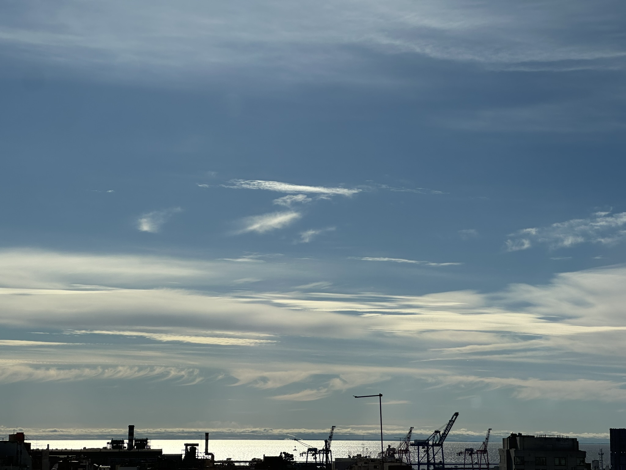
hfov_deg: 25.3
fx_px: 1392
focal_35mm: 77
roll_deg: +0.0
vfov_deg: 19.1
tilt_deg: +8.2
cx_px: 313
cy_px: 235
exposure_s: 1/3215
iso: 32
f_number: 2.8
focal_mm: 9
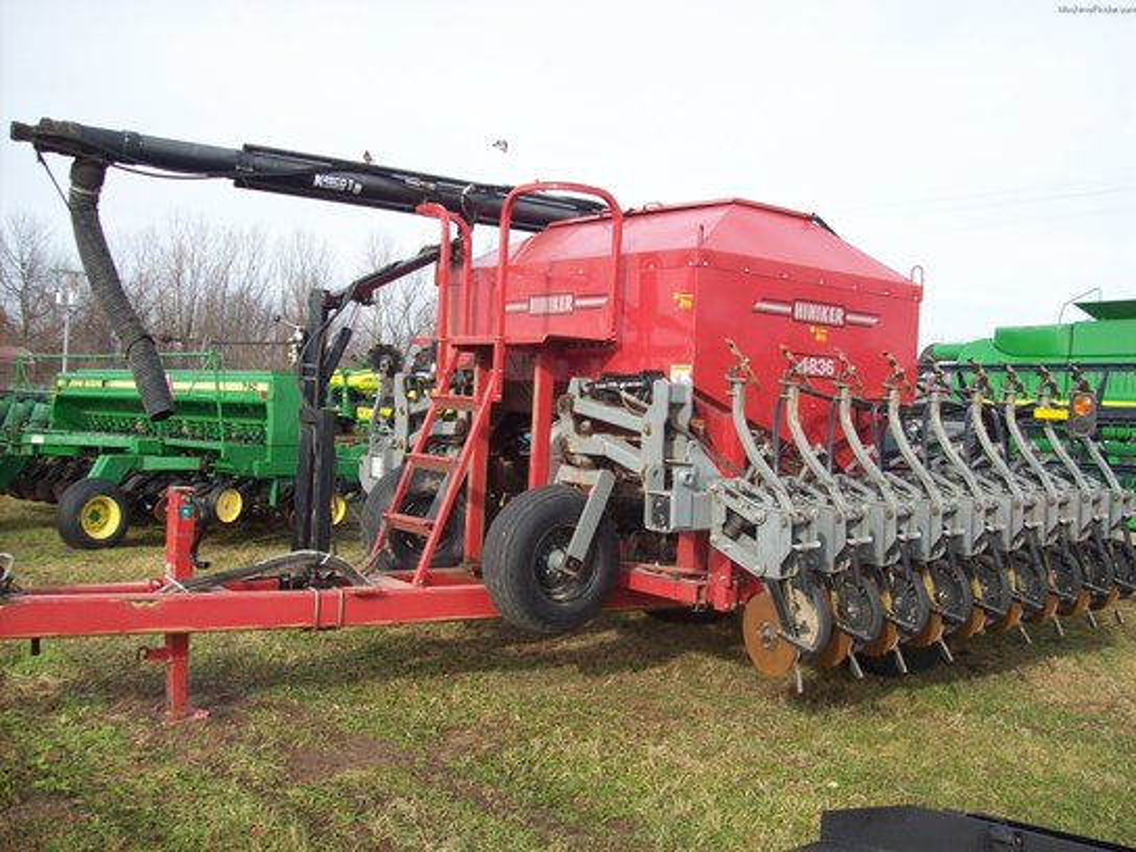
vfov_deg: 39.7
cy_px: 426
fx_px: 1181
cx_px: 568
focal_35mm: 36
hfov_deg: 51.4
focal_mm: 6
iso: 80
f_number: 2.7
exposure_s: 1/547
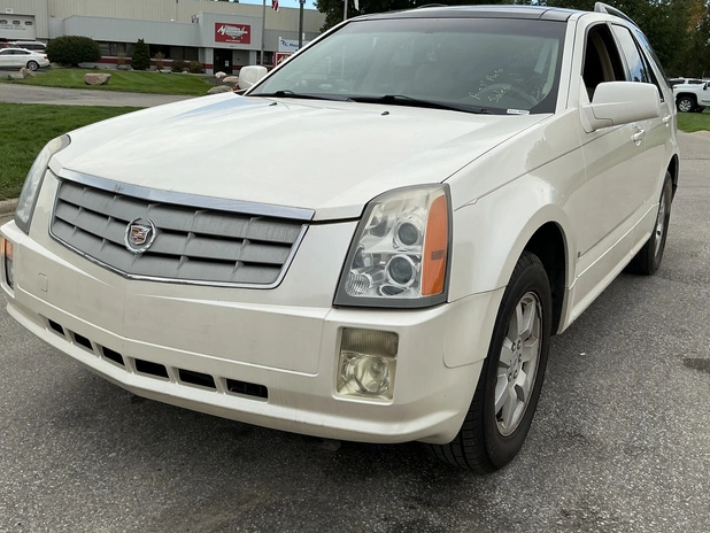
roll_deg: -2.3
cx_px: 345
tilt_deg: -12.0
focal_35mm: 34
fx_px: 698
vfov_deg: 41.7
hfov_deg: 53.9
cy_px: 231
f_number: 1.8
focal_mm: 3
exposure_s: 1/1144
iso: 25
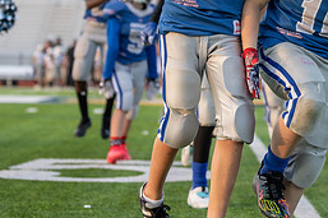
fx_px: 1439
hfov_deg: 13.0
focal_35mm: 158
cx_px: 231
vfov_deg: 8.6
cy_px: 27
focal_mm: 70
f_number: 2.8
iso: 640
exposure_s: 1/1250
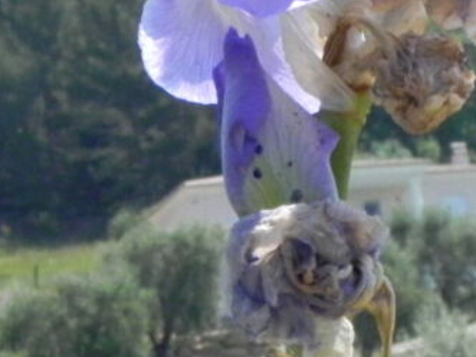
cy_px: 157
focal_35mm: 232
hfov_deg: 8.5
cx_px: 263
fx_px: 3189
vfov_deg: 6.4
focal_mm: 13.4
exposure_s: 1/1186
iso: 800
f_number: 8
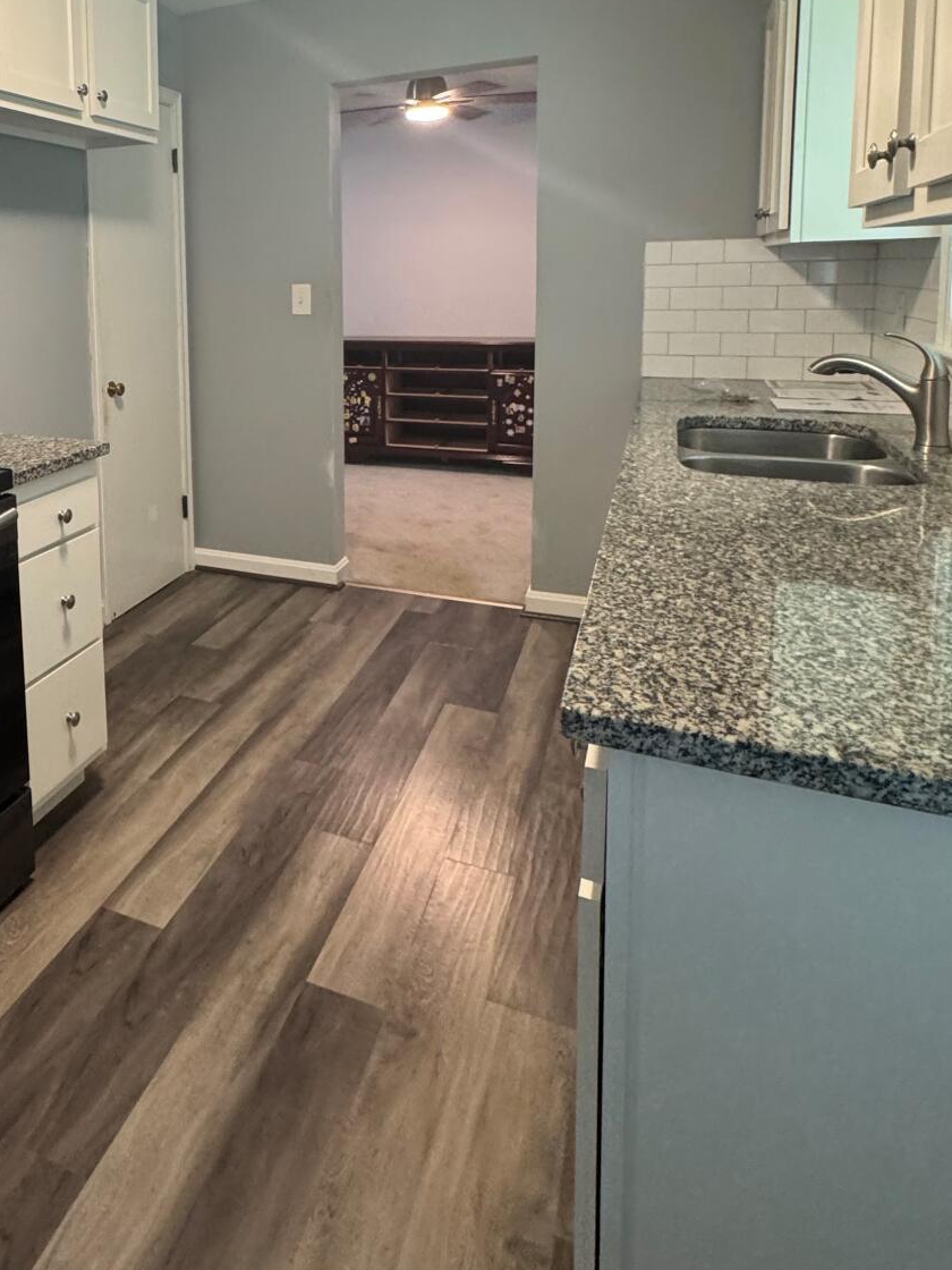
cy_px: 379
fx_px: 917
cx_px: 175
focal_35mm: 25
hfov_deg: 51.1
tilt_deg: -6.4
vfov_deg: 66.6
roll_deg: +1.6
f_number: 2.2
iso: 320
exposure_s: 1/60
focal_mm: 2.22
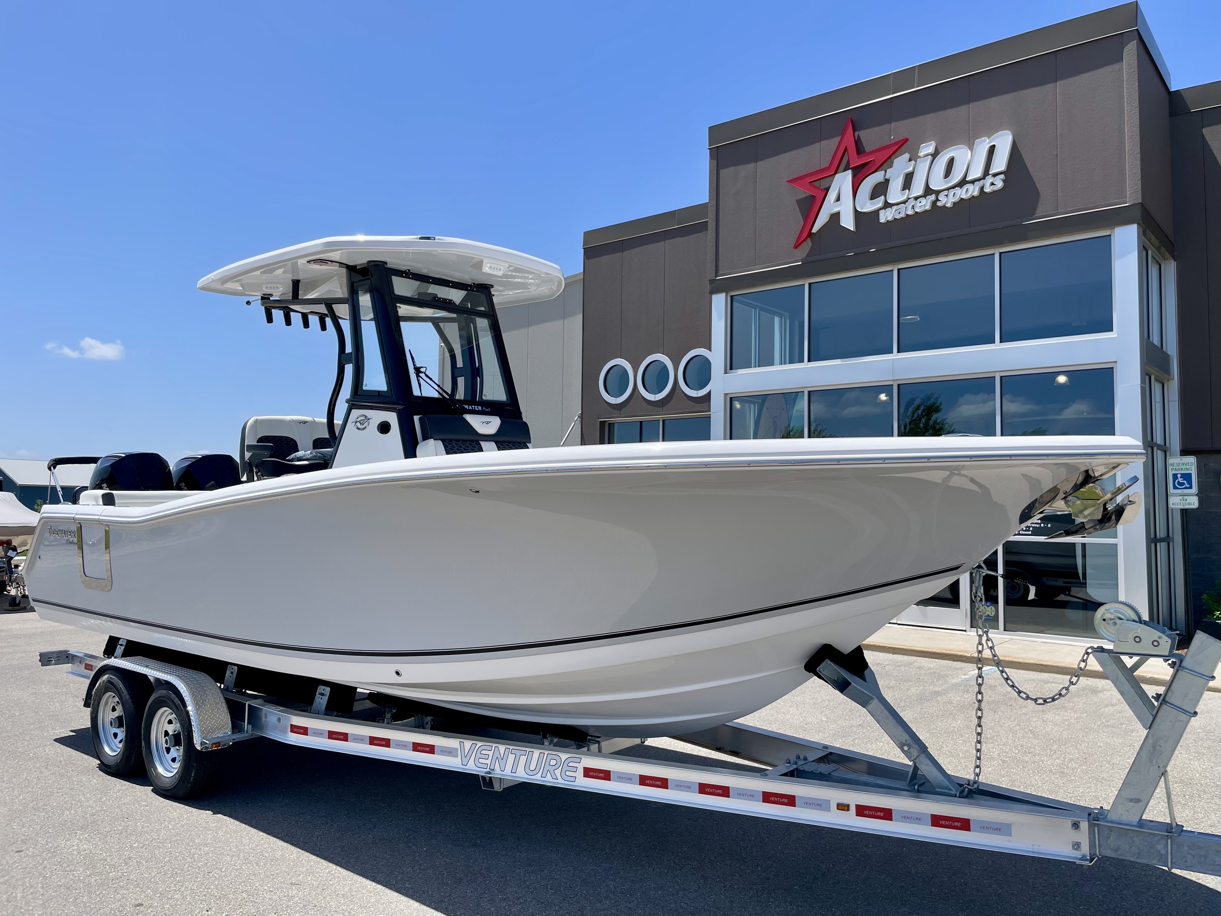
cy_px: 458
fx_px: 917
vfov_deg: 53.1
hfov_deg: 67.3
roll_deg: -0.6
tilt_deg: +3.8
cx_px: 610
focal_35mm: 26
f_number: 1.6
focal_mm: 4.2
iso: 32
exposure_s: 1/3401
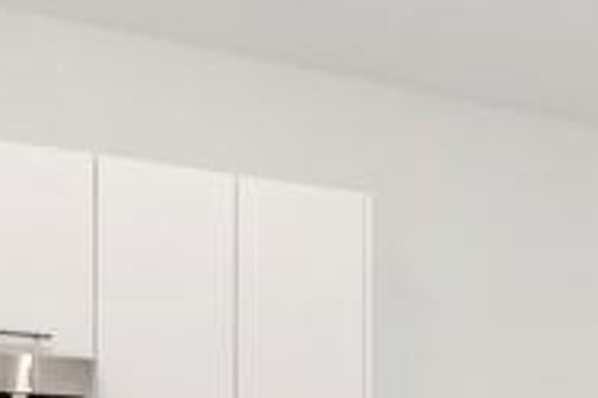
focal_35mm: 68
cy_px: 562
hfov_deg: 29.5
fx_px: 1129
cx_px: 210
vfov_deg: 18.2
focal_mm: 16
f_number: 9
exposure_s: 1/8
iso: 200
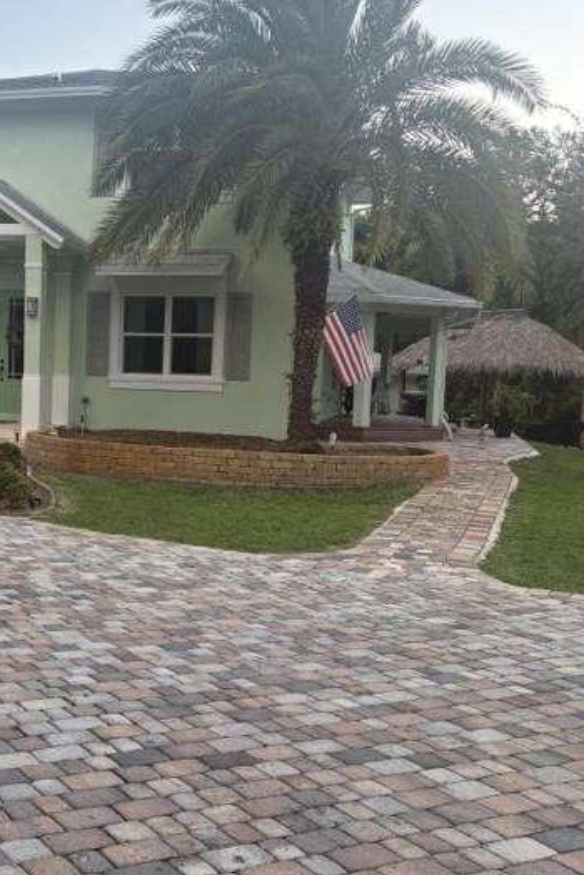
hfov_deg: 29.7
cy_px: 442
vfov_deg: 44.5
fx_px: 1069
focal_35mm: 44
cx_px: 105
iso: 50
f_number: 1.6
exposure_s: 1/791
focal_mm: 5.96
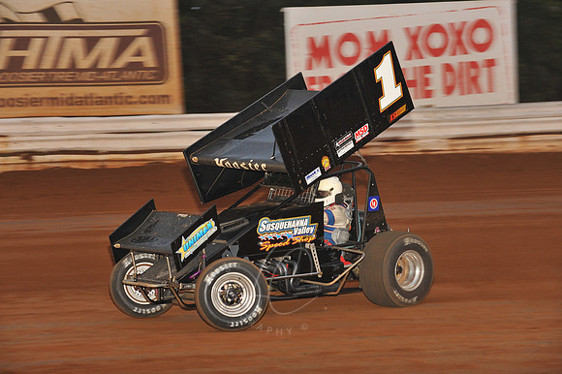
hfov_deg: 17.1
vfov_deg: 11.4
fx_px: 1872
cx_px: 281
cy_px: 187
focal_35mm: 120
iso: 1000
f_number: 7.1
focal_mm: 120
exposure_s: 1/320
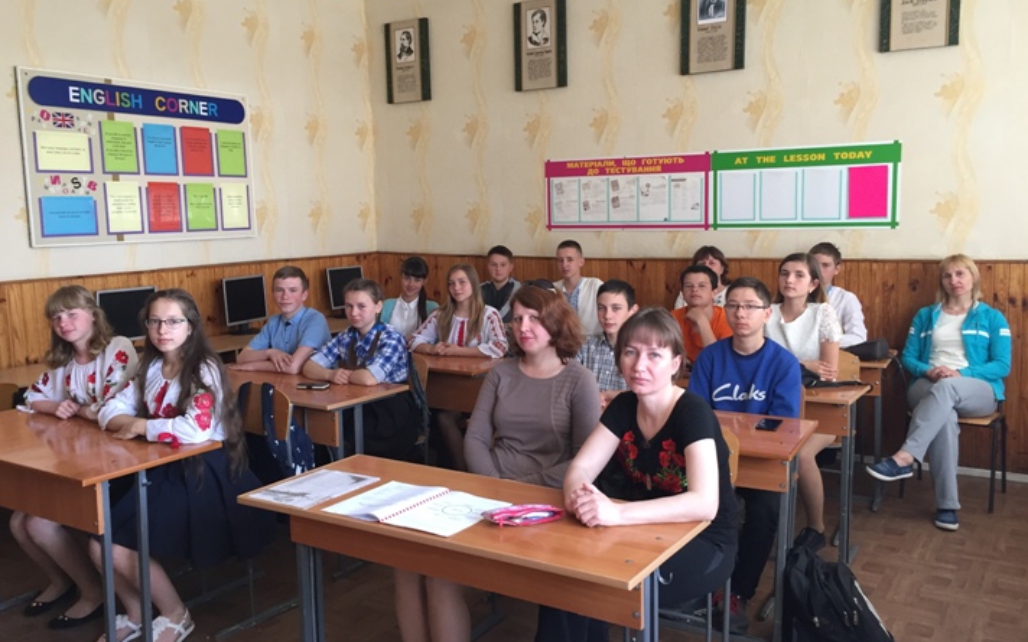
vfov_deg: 40.6
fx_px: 869
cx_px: 515
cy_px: 305
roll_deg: +1.3
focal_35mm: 31
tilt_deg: -6.0
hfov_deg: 61.2
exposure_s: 1/33
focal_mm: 4.15
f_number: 2.2
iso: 64
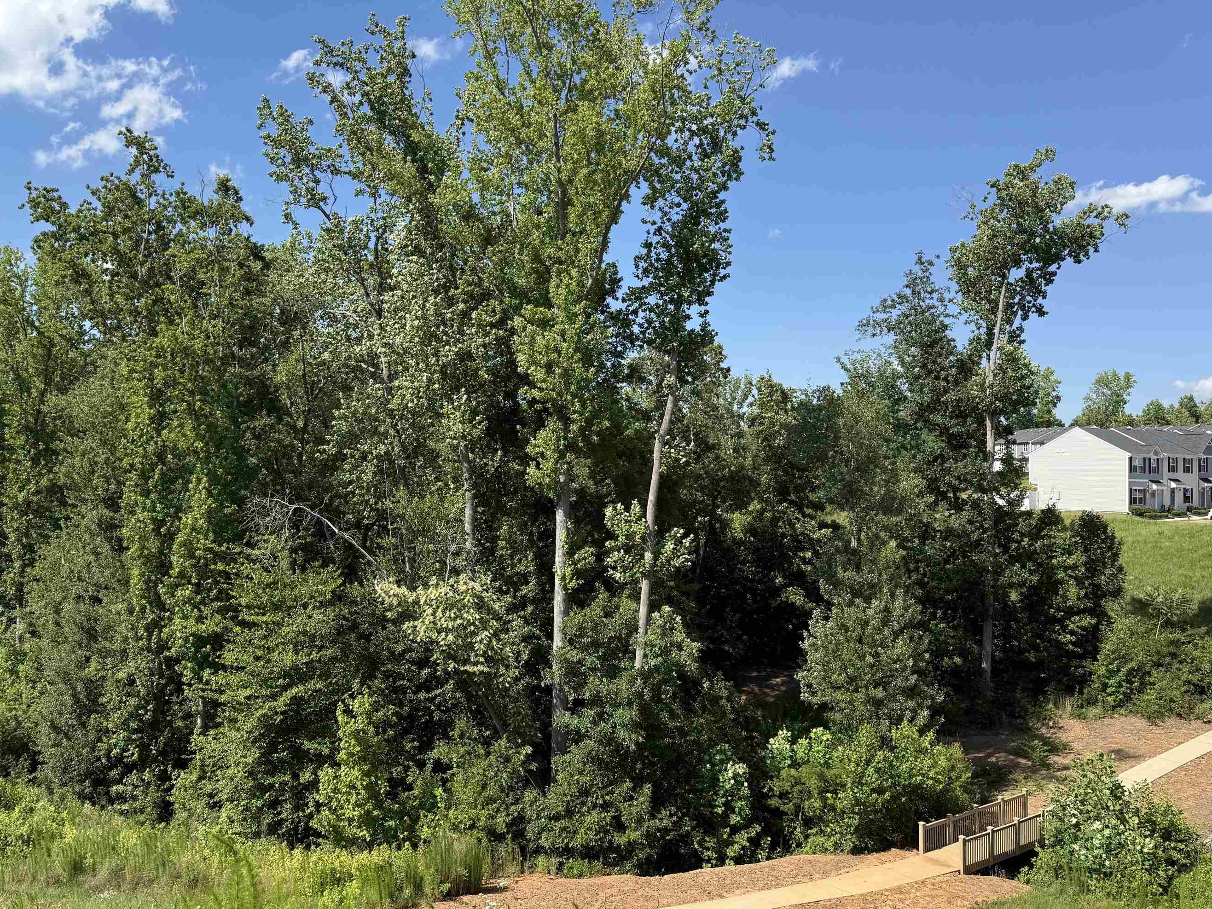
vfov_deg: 49.7
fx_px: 980
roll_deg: -1.6
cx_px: 609
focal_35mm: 28
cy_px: 430
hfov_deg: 63.4
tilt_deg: +3.1
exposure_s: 1/2801
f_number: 1.78
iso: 80
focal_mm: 6.76
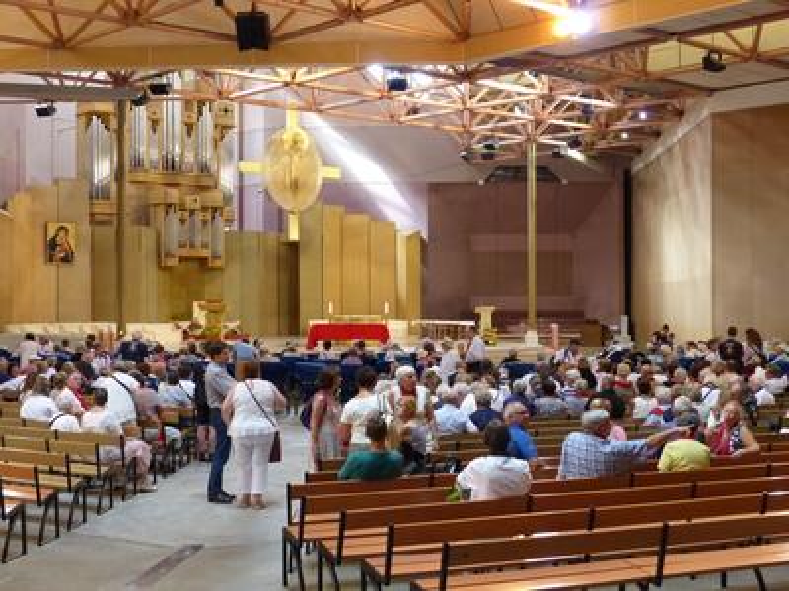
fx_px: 1140
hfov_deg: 38.2
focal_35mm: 50
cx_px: 394
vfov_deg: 29.1
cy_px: 296
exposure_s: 1/30
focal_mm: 9.1
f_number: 2.8
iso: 800
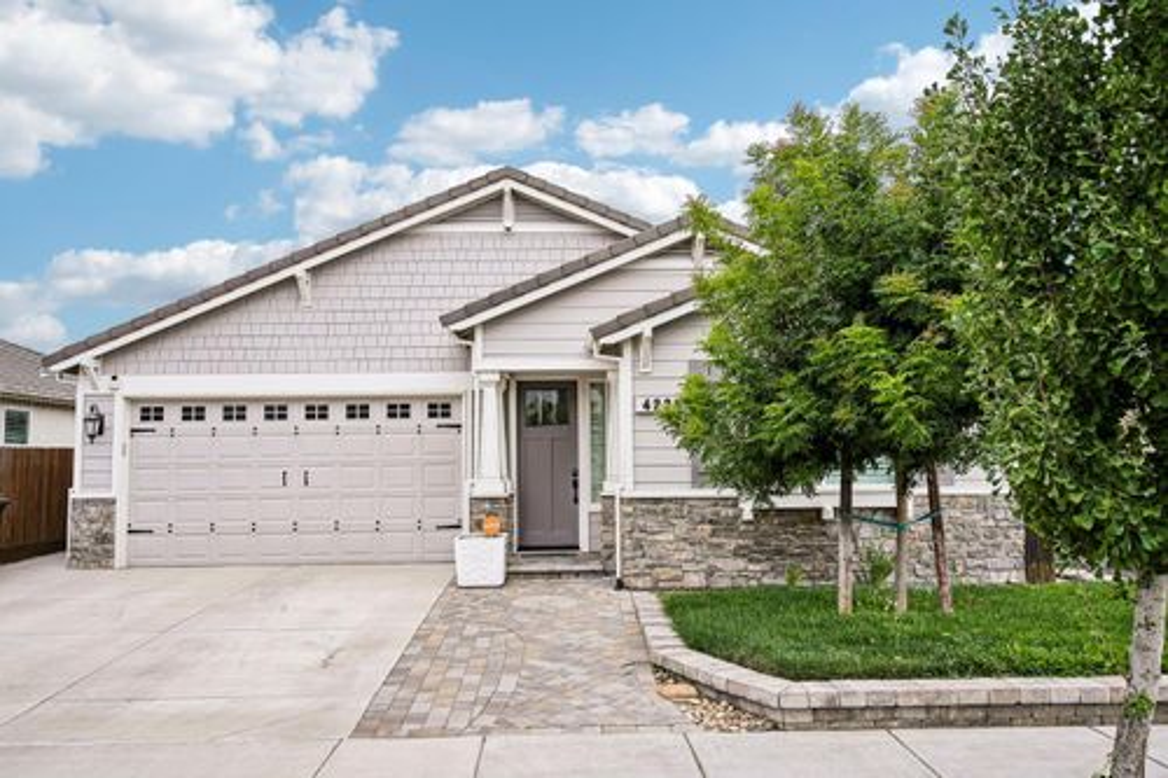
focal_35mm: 28
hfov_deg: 65.5
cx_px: 584
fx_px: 908
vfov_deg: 46.4
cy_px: 389
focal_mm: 28
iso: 100
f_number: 8
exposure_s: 1/320
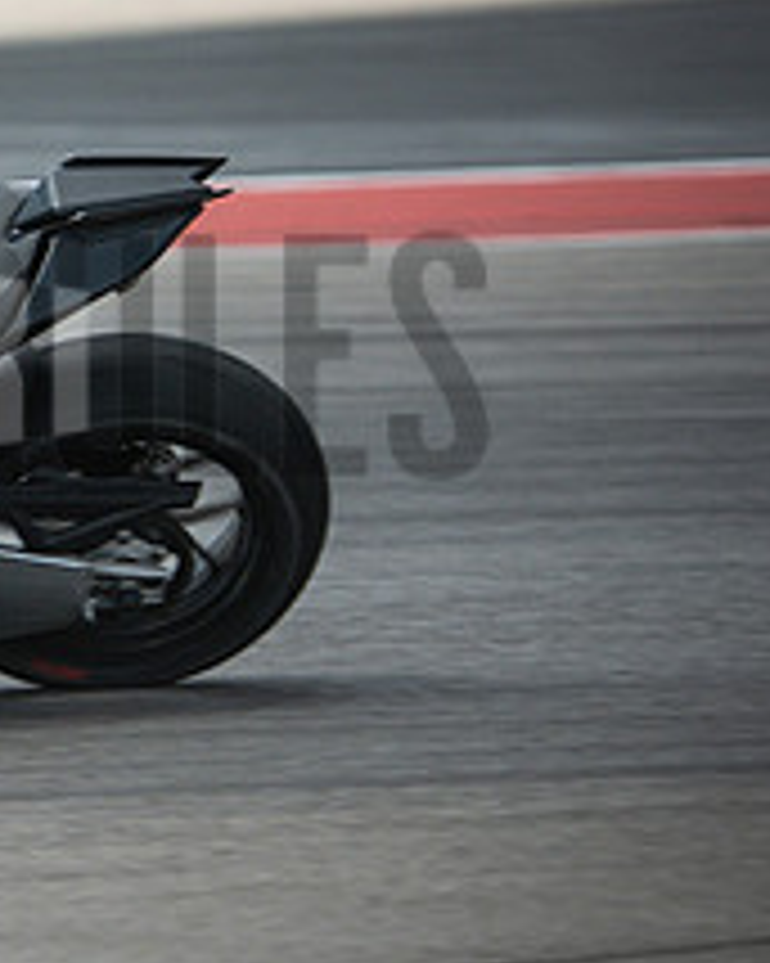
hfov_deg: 2.0
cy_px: 362
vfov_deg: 2.5
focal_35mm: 762
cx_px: -464
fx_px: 21722
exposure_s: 1/320
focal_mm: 200
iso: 800
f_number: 2
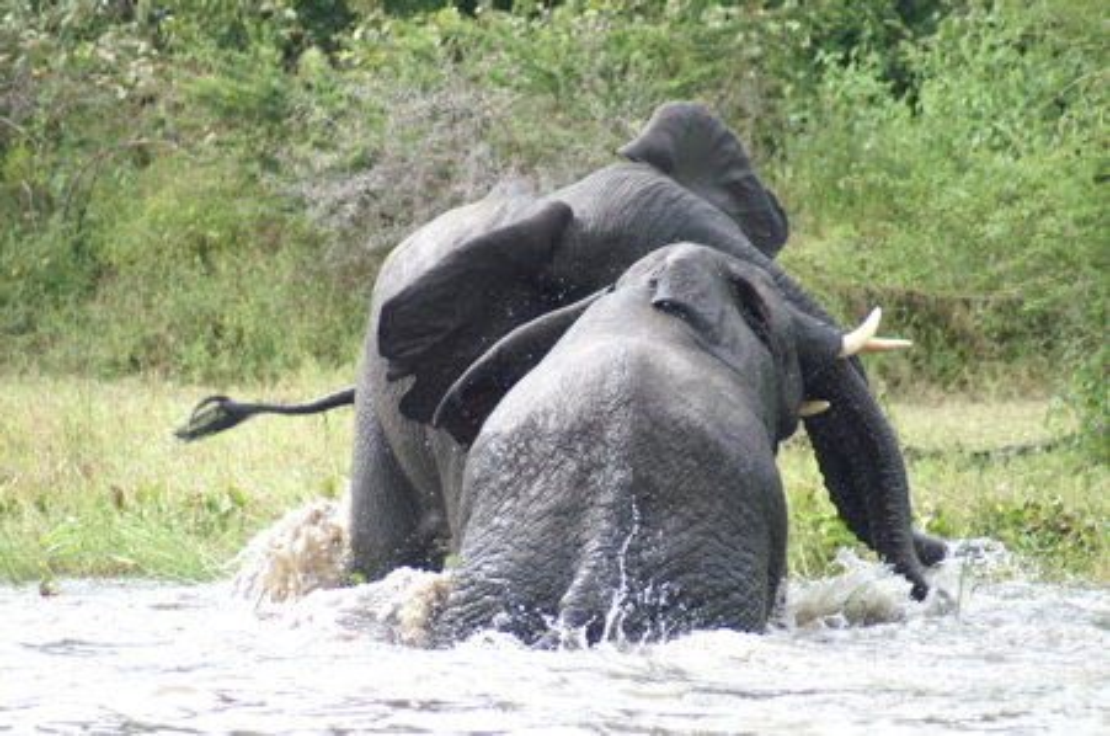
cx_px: 555
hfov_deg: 6.9
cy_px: 368
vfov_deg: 4.6
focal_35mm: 300
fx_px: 9234
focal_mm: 200
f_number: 5.6
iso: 400
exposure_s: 1/500
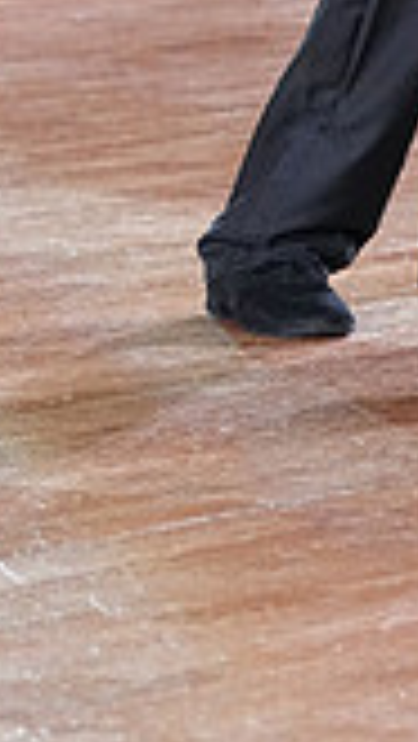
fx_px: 9424
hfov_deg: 2.5
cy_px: -499
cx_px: 551
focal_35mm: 479
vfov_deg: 4.5
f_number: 5
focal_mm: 130
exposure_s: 1/400
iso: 6400
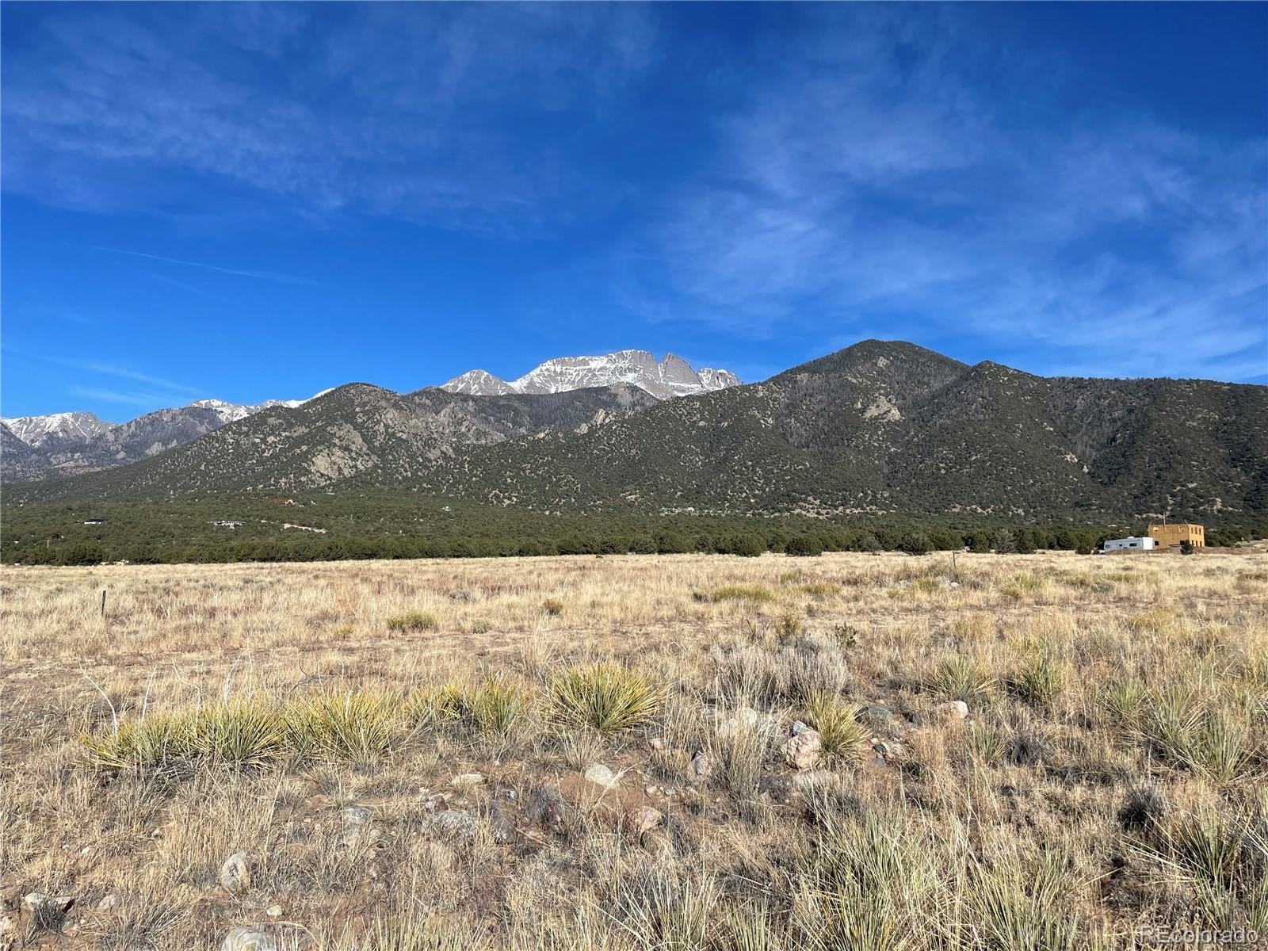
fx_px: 952
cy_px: 476
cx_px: 634
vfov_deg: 53.1
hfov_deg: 67.3
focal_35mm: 26
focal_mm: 4.2
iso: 32
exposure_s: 1/4831
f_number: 1.6
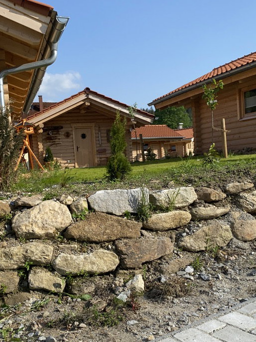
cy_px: 190
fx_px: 385
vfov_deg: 47.8
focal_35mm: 39
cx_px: 120
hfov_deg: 36.8
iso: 32
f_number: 1.8
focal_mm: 4.25
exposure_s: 1/4274
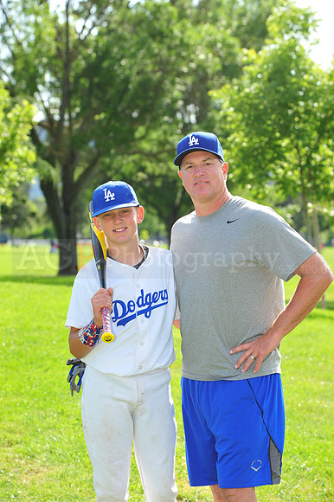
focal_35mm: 120
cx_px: 167
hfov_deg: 11.4
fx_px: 1672
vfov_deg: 17.1
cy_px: 251
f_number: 7.1
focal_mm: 120
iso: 320
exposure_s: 1/400
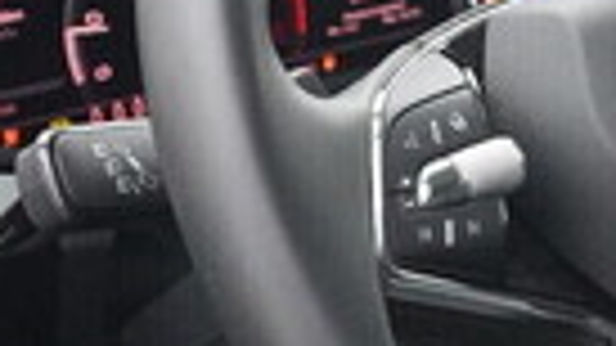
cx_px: 706
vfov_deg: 8.0
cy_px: 0
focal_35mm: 151
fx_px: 2466
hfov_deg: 13.9
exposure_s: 1/320
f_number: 5.6
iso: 6400
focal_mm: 24
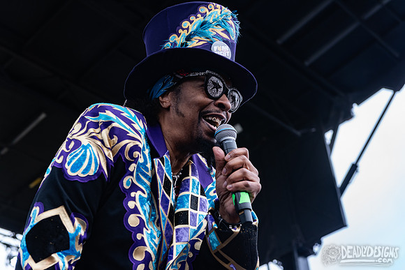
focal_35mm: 52
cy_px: 135
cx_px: 202
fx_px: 585
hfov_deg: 38.2
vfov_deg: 26.0
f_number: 4
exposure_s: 1/200
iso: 400
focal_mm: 52
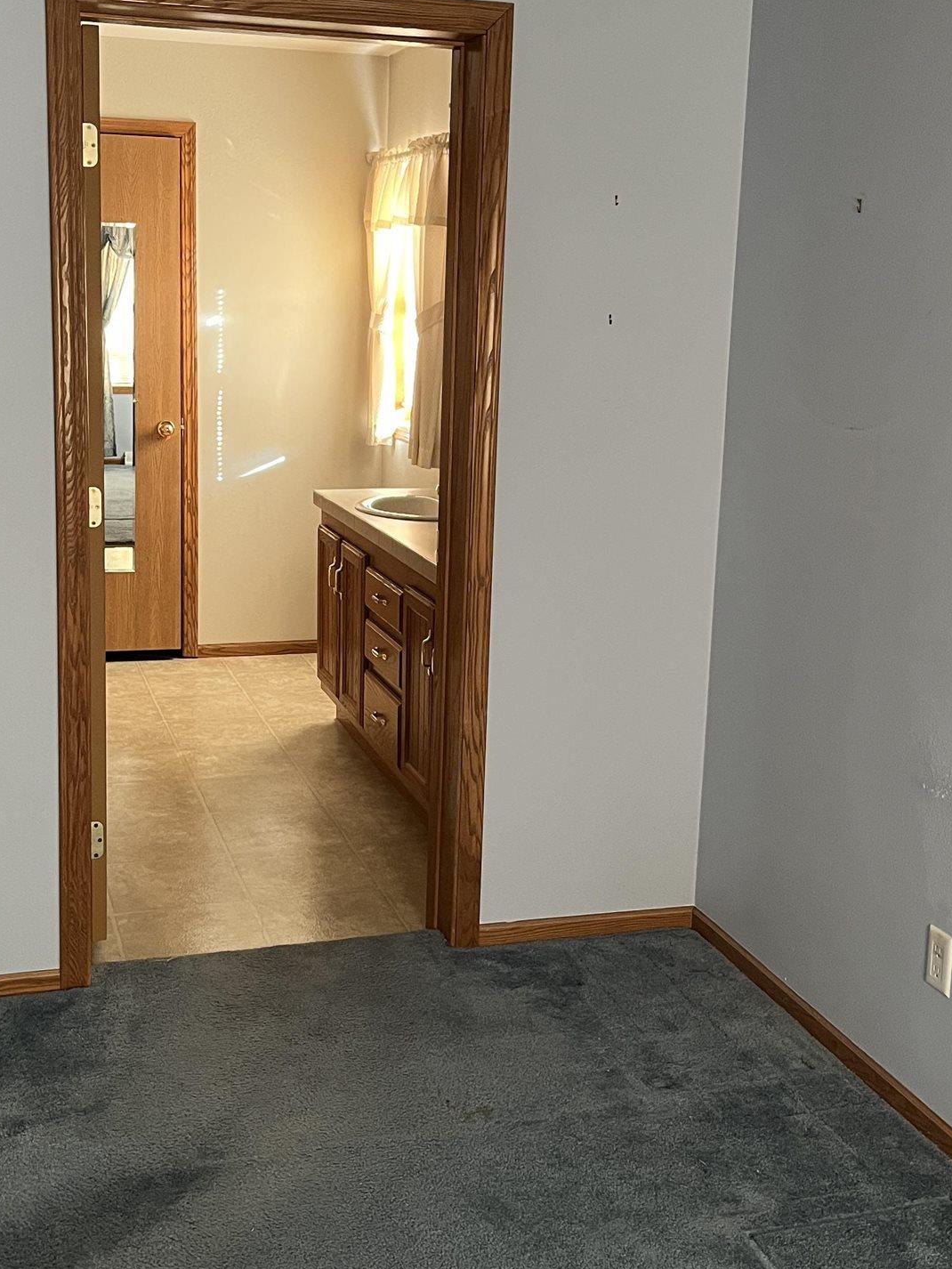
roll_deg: -1.3
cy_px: 576
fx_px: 1540
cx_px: 433
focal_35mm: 42
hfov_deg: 34.3
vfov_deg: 44.7
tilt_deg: -10.7
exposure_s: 1/60
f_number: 1.6
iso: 400
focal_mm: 5.1
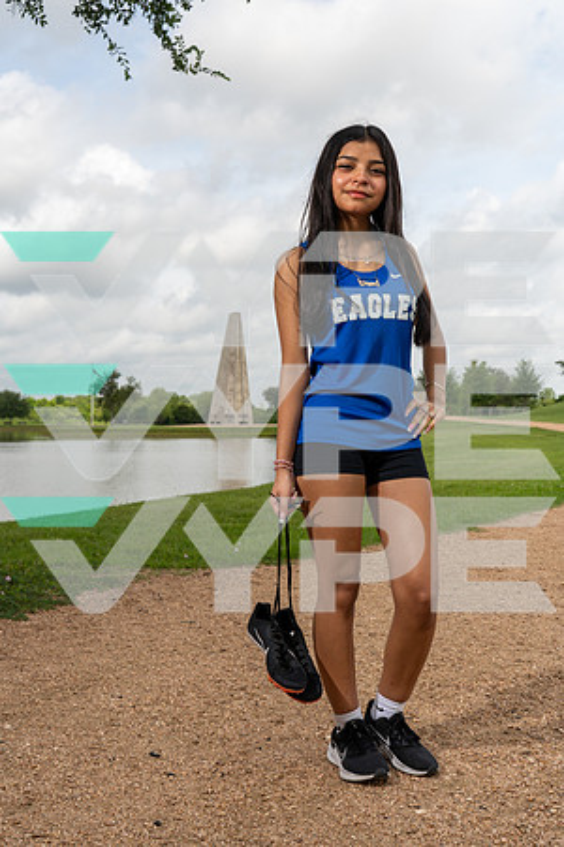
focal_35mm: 45
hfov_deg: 29.9
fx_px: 1057
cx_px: 282
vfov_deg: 43.6
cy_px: 424
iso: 100
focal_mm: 45
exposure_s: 1/250
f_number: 8
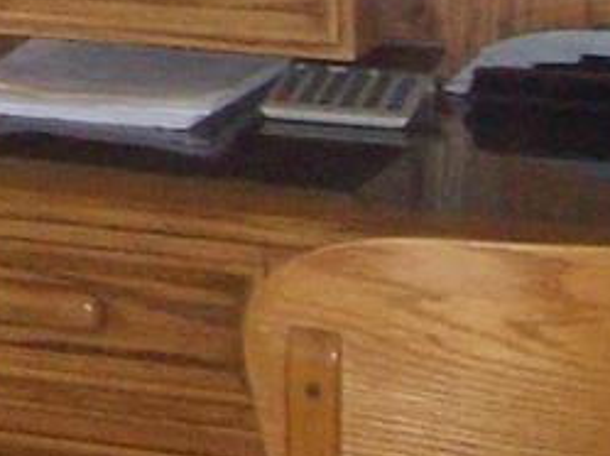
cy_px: -466
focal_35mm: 211
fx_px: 3713
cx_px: -544
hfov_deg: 8.9
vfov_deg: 6.8
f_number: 2.8
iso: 239
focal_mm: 5.8
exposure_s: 1/40
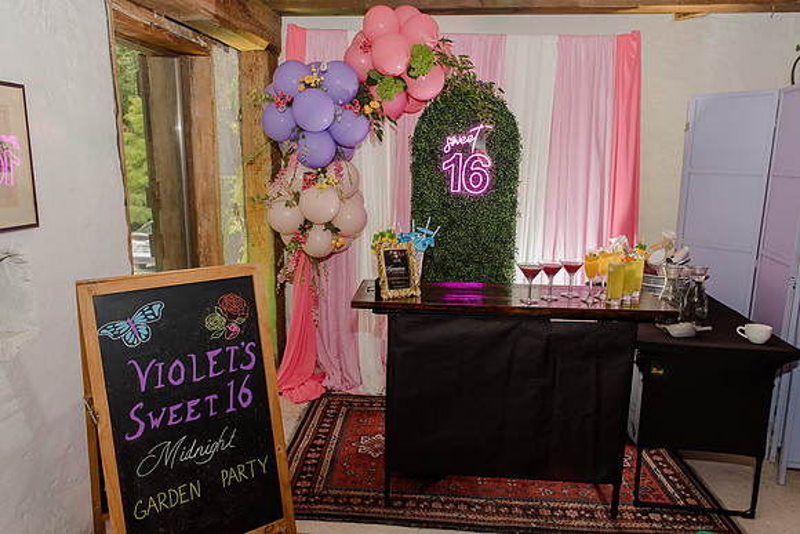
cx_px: 394
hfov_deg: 70.1
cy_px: 267
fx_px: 570
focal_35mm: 26
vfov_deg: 50.2
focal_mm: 24
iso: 1000
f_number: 5.6
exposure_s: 1/125
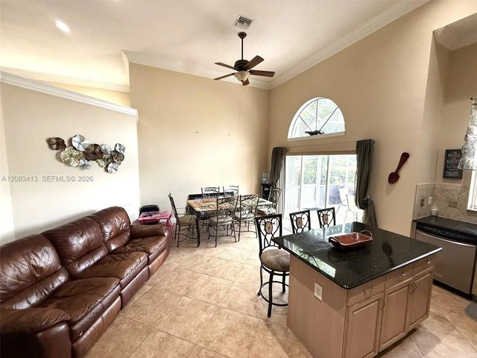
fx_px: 193
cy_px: 179
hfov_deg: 102.1
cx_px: 238
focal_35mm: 14
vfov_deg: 85.7
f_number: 2.2
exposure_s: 1/120
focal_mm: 2.22
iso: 160
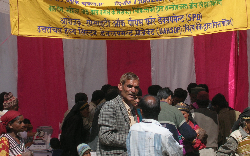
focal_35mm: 128
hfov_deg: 16.3
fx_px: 872
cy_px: 66
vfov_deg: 10.2
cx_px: 126
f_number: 4.6
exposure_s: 1/470
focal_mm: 15.9
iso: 50
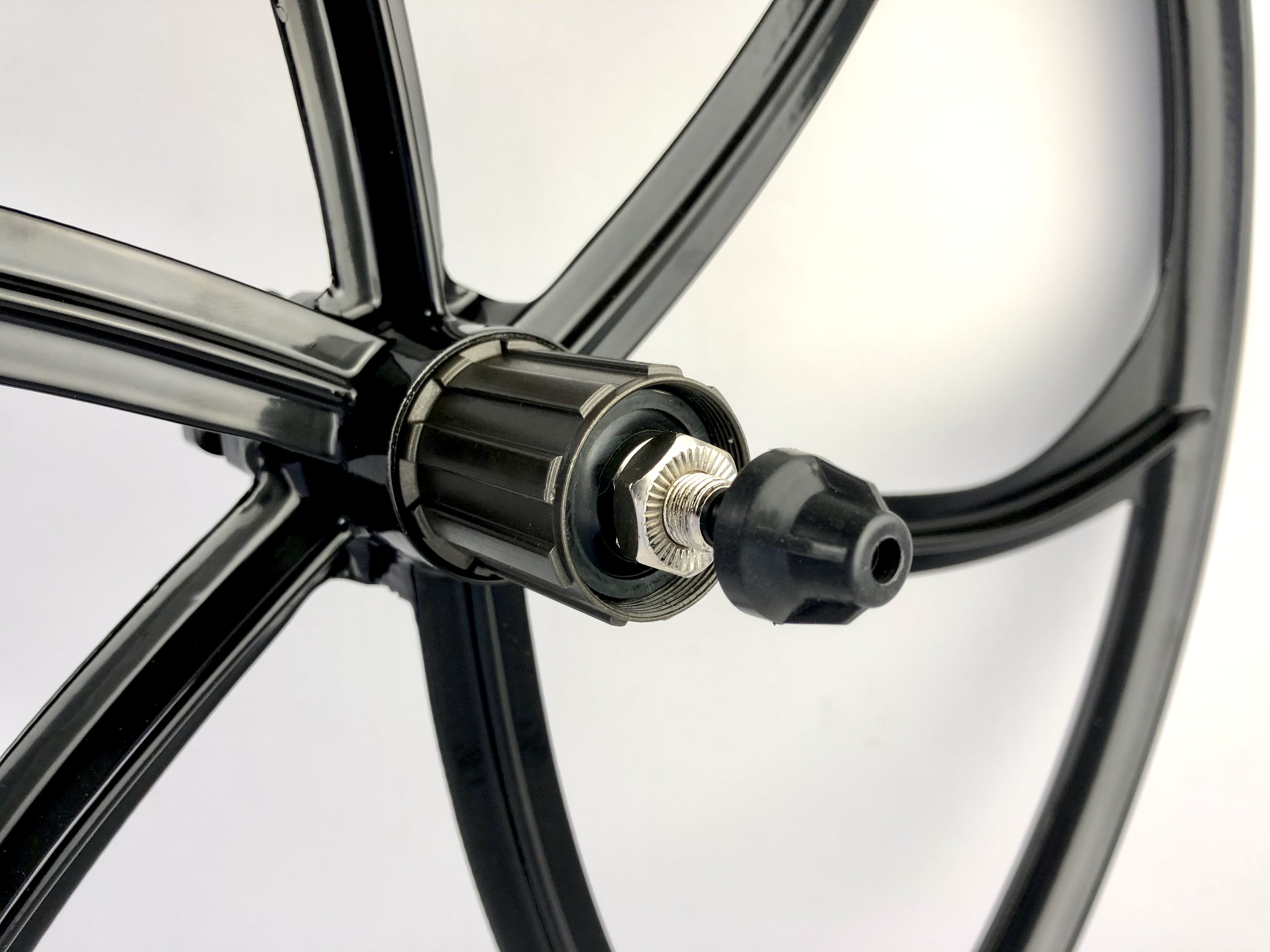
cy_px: 476
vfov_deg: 49.7
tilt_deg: -66.4
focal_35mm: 28
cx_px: 635
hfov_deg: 63.4
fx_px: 1027
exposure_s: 1/100
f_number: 1.8
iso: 25
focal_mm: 3.99
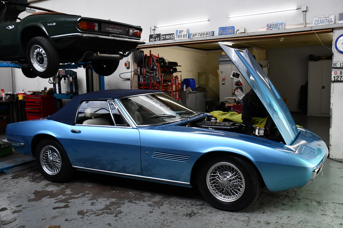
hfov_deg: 57.2
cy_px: 114
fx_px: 314
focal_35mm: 33
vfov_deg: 40.0
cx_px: 172
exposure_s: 1/125
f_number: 3.5
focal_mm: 22
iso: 1800
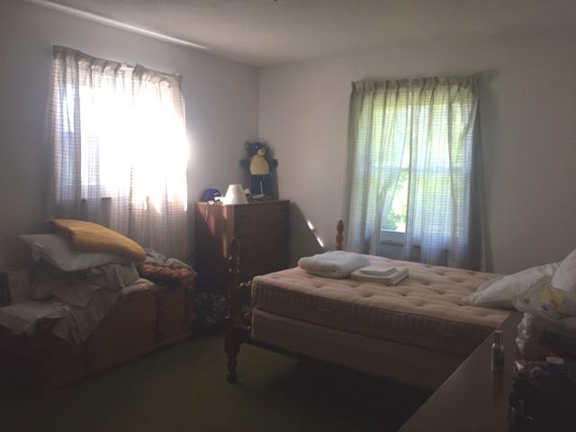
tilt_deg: -7.0
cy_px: 216
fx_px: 483
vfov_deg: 48.2
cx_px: 288
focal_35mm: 29
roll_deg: -1.7
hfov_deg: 61.7
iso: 40
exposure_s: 1/30
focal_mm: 4.15
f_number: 2.2
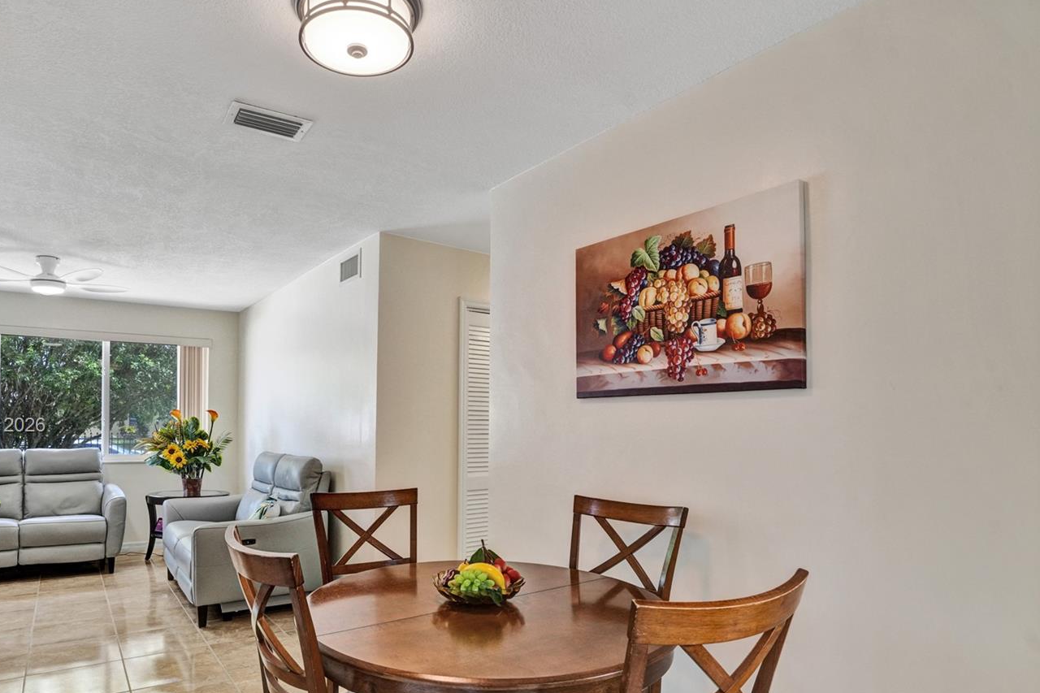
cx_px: 443
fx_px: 578
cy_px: 427
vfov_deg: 61.2
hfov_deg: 83.4
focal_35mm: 20
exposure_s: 1/250
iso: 1600
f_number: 8
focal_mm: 16
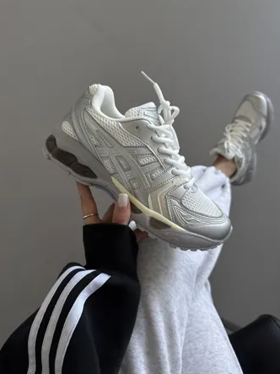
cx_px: 146
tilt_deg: -68.5
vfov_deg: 67.3
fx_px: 281
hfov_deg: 53.0
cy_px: 184
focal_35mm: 26
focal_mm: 6.76
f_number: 1.78
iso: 80
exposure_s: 1/314
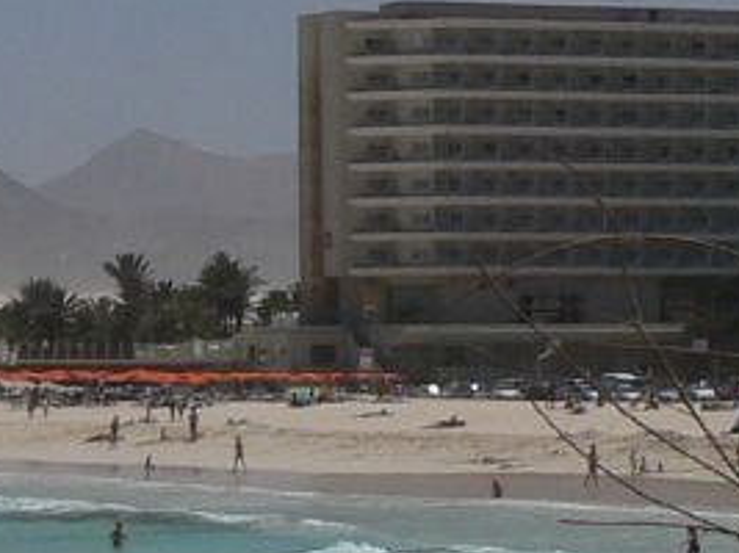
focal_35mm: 216
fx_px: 4609
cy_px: 276
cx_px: 202
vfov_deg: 6.9
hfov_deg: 9.2
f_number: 5.6
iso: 80
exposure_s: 1/1000
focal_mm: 6
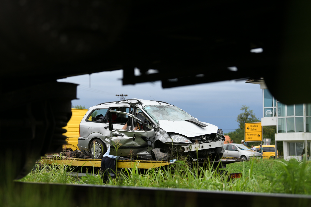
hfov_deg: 26.0
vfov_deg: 17.5
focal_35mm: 78
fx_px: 674
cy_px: 104
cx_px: 156
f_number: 3.5
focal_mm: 78
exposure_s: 1/2500
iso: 320
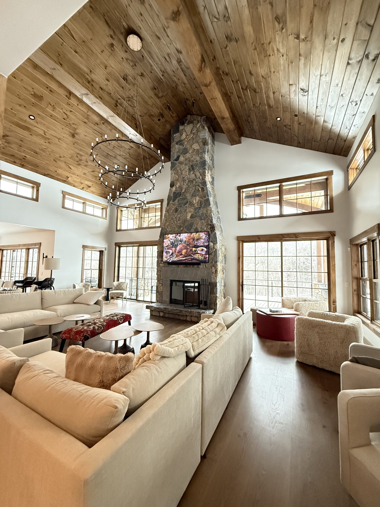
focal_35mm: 14
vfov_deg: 102.1
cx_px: 190
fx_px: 205
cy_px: 254
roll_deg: -0.4
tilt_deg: +4.8
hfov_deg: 85.7
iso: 640
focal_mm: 2.22
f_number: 2.2
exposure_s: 1/60
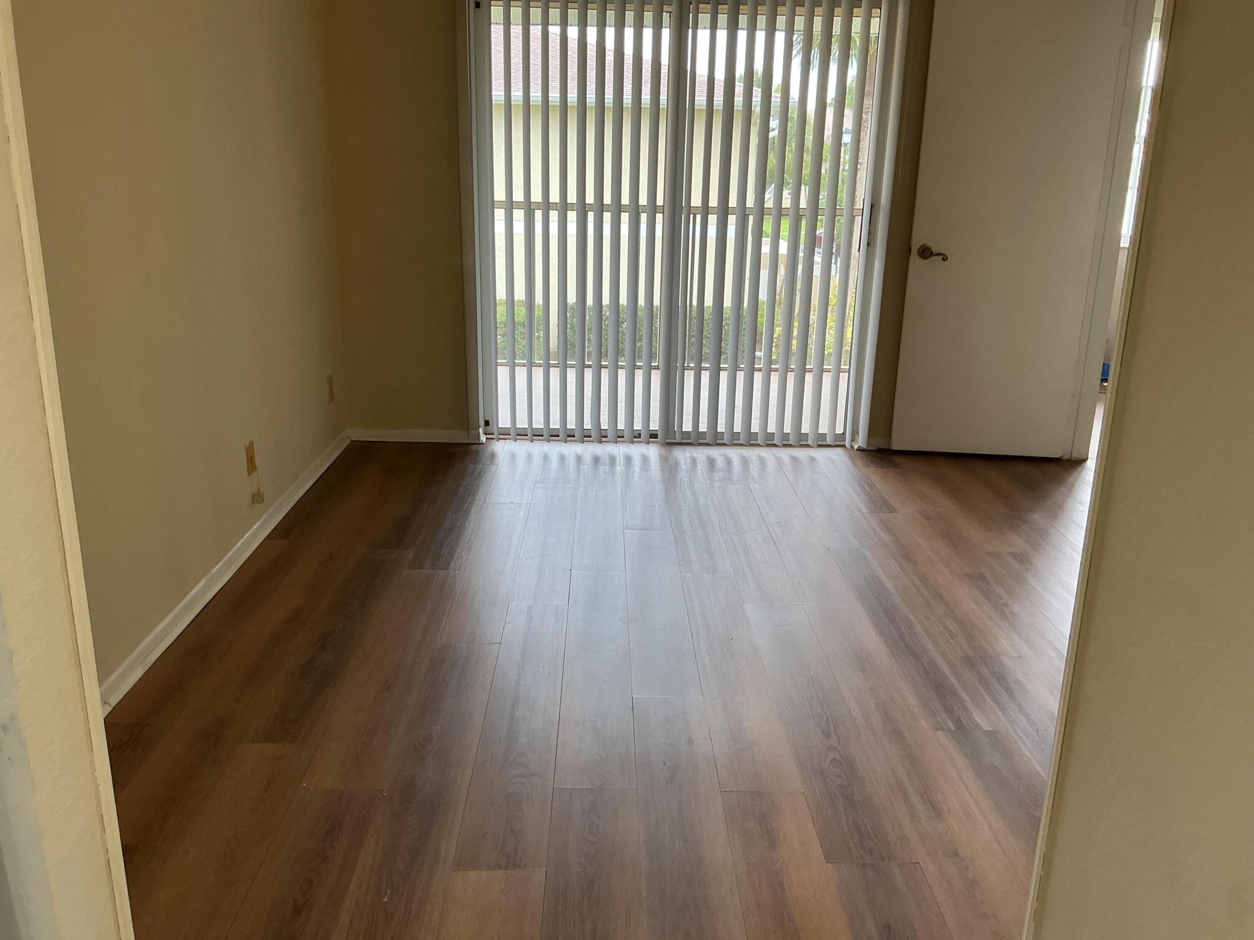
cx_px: 627
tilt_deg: -18.0
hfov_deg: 61.7
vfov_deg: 48.2
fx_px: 1051
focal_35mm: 29
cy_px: 470
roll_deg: -0.2
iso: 40
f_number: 1.8
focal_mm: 3
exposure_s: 1/60
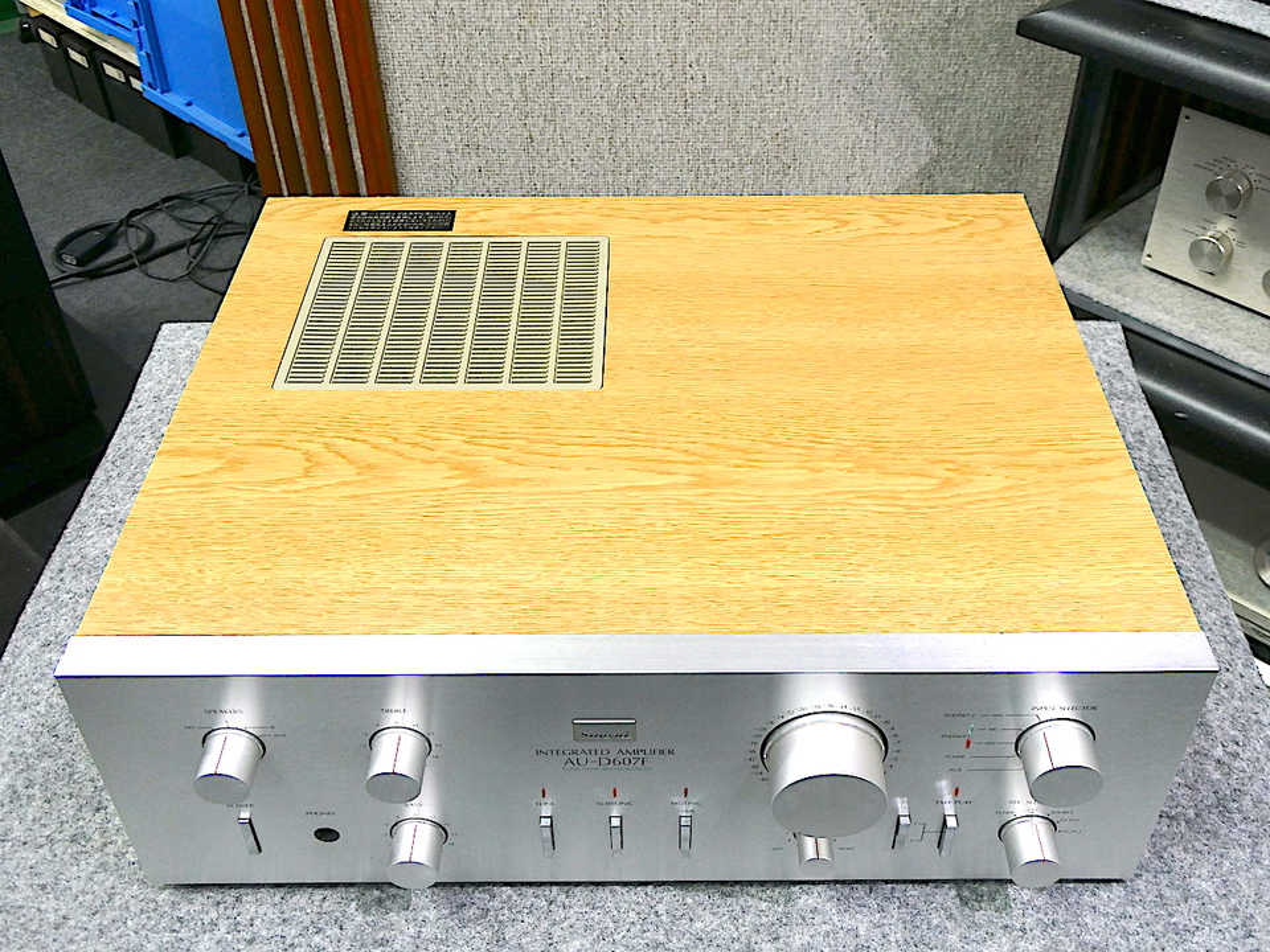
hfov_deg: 52.6
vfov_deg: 40.7
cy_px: 476
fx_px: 1284
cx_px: 635
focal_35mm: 35
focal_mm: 6.3
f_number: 3.7
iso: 200
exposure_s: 1/20
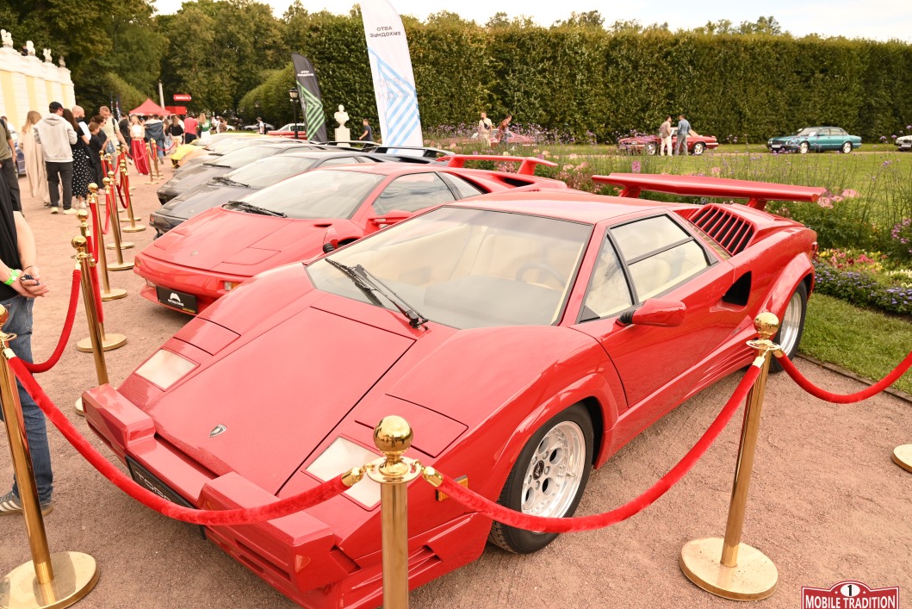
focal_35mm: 27
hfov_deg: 67.3
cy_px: 314
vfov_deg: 48.0
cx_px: 439
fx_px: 684
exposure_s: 1/250
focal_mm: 26
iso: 200
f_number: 5.6
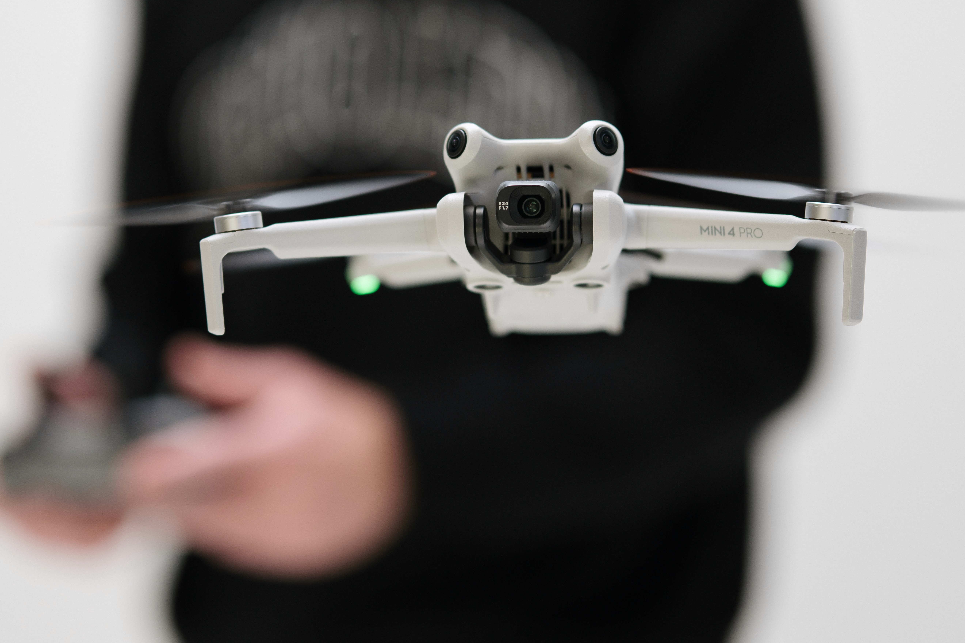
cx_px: 415
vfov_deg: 8.4
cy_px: 205
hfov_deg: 12.5
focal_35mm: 164
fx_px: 4396
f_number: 1.4
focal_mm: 105
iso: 100
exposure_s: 1/200
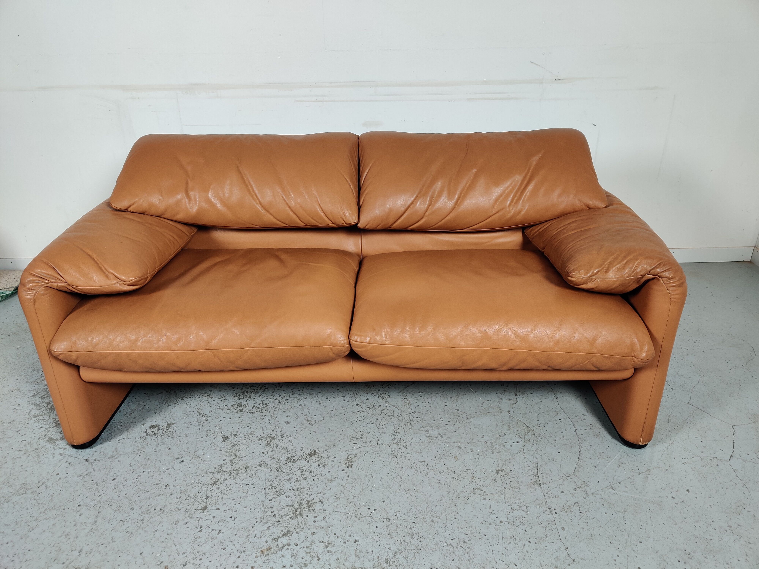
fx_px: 592
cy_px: 284
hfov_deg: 65.3
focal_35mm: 27
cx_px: 380
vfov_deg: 51.4
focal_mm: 4.75
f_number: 1.65
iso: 160
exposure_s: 1/50
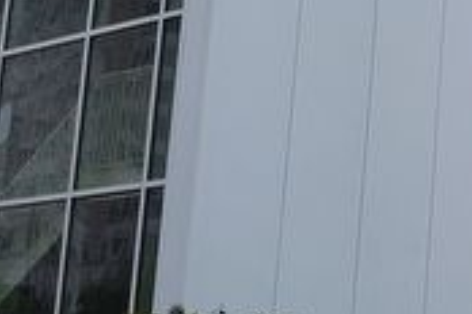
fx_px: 1442
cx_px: 903
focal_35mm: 110
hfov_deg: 15.4
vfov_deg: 12.4
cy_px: 97
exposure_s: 1/1301
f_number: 1.8
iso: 100
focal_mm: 5.56
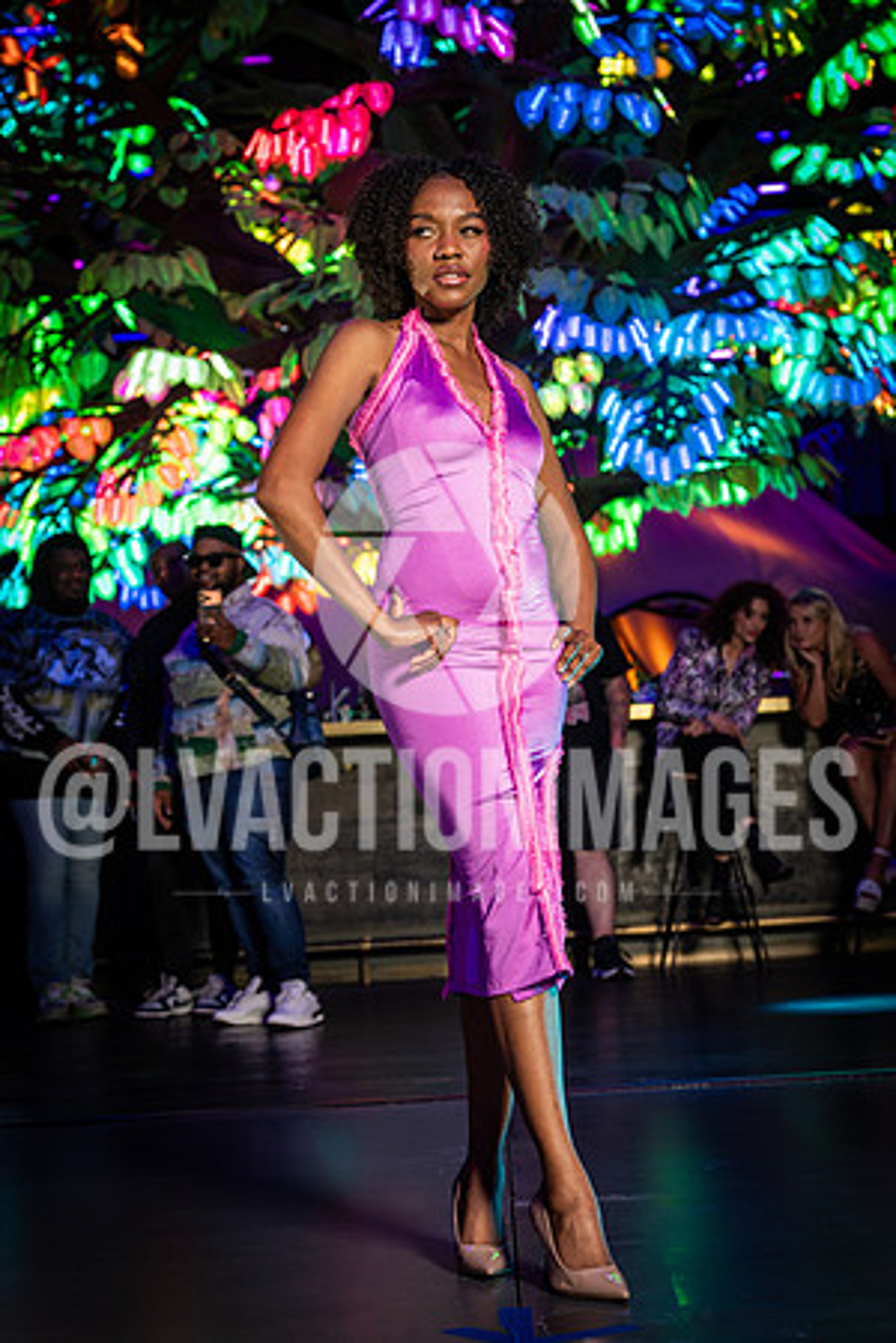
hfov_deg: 19.5
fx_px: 2613
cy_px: 672
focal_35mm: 70
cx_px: 448
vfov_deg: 28.8
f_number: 5
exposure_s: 1/80
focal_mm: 70
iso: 500
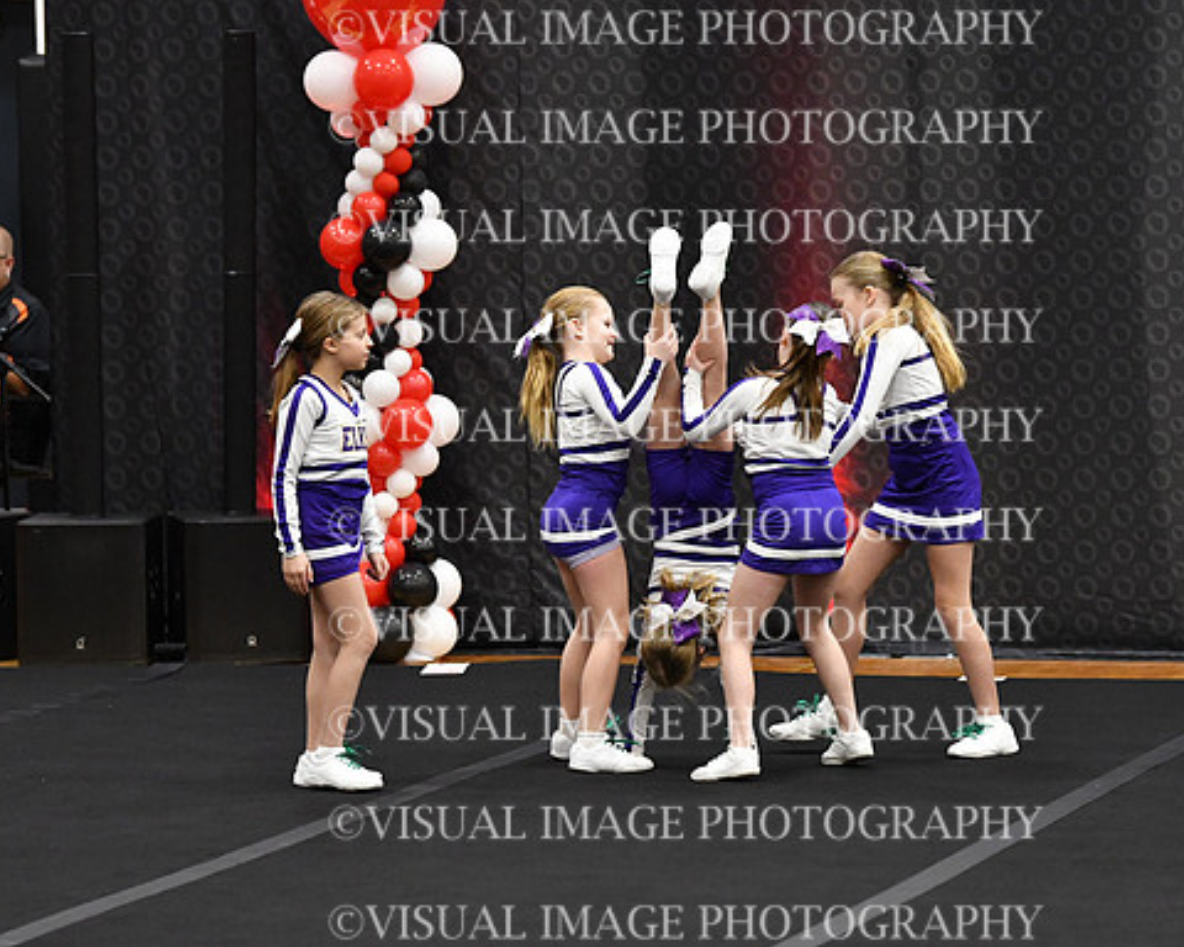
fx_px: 8025
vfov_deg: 6.8
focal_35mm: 229
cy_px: 475
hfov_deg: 8.4
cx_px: 686
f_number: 2.8
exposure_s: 1/800
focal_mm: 135
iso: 5000
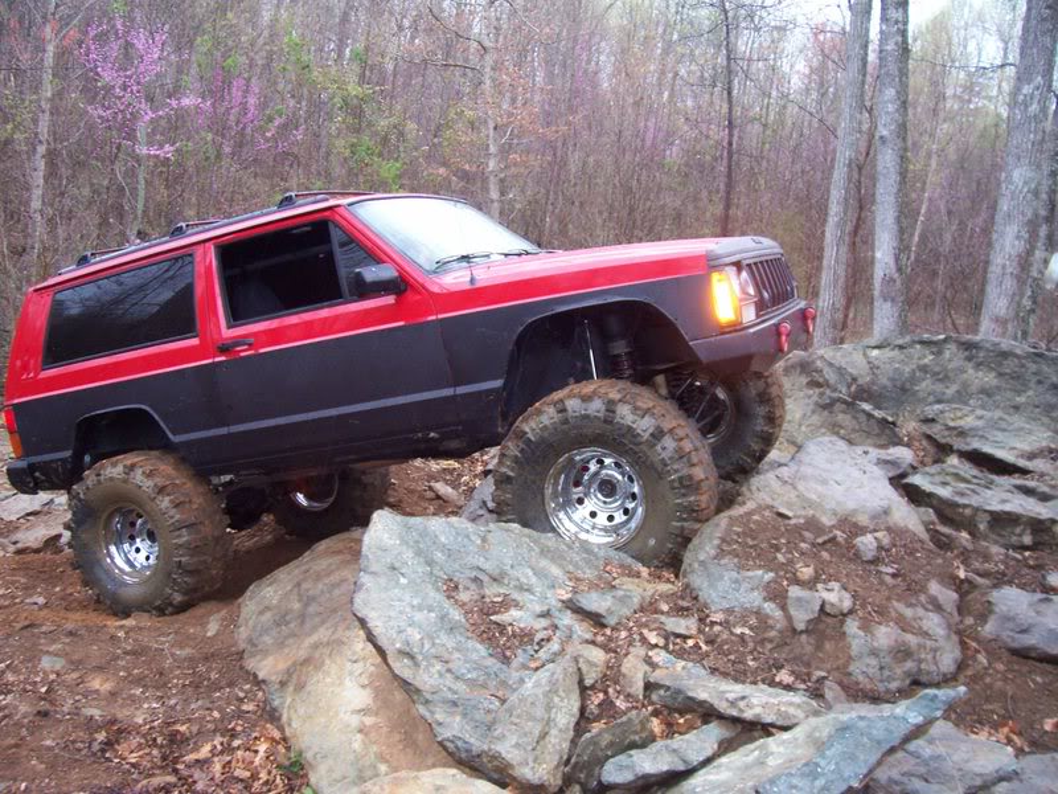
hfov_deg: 54.0
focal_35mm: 34
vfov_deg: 41.8
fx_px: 1039
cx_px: 529
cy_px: 397
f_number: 2.7
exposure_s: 1/64
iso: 80
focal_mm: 5.6
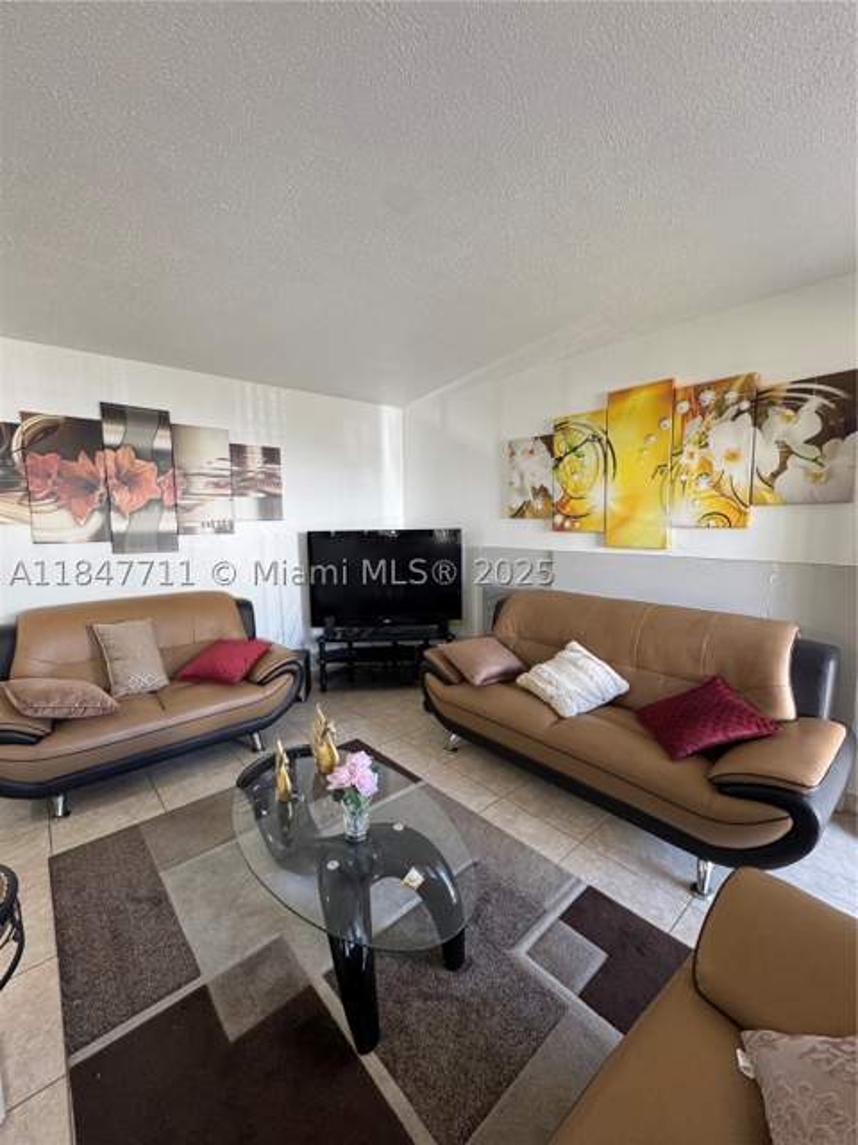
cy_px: 572
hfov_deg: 85.7
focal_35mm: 14
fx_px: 463
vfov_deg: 102.1
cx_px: 429
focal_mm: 2.22
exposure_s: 1/60
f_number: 2.2
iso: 160
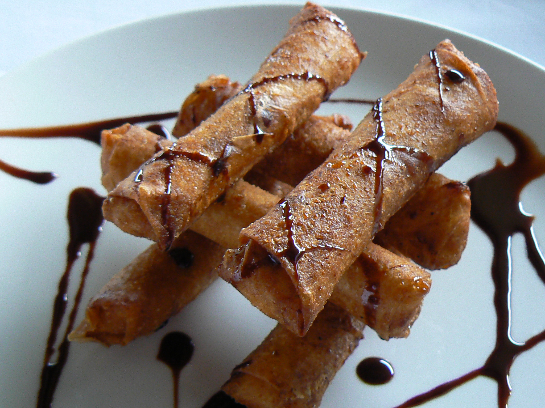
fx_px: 897
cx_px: 272
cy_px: 204
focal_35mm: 57
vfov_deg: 25.7
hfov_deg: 33.8
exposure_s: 1/30
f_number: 2.8
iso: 125
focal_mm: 7
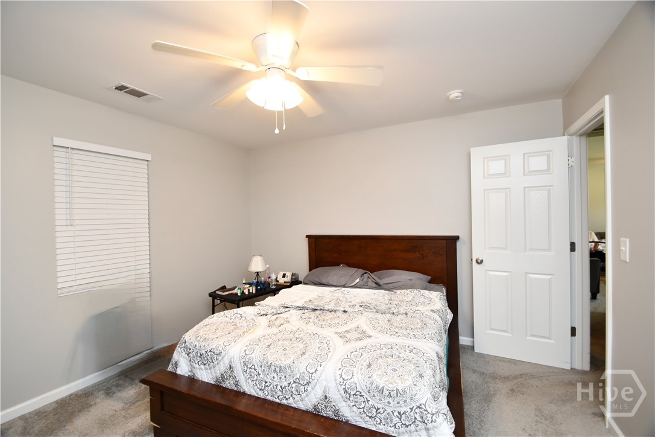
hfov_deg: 100.4
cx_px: 328
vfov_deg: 77.3
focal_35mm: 15
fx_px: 273
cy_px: 218
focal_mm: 10
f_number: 4
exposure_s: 1/60
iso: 500
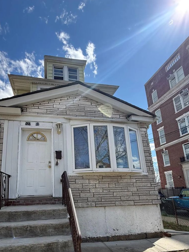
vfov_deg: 81.9
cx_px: 67
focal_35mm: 19
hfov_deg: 67.2
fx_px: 138
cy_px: 167
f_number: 2.2
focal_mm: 2.22
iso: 50
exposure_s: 1/1235
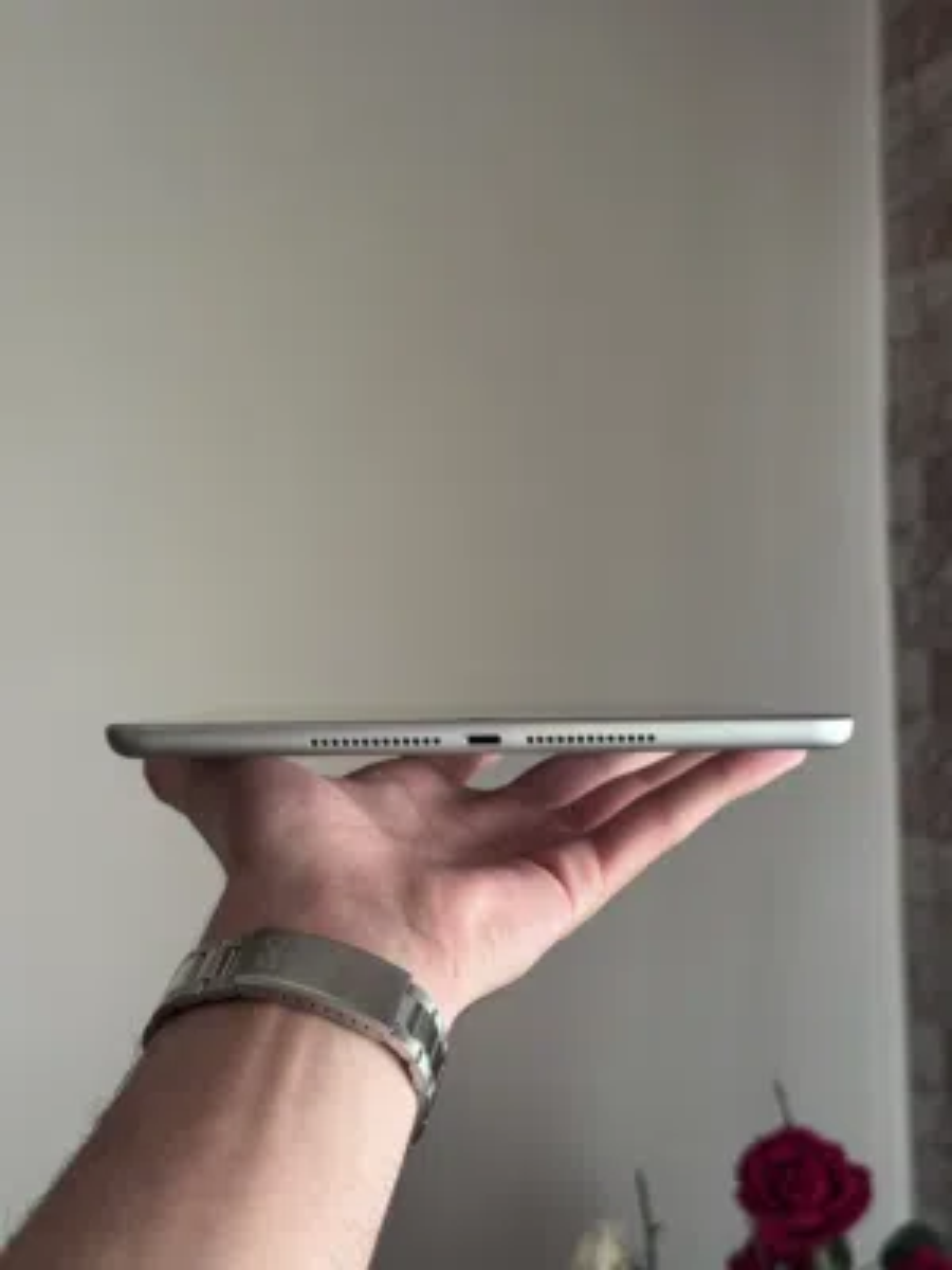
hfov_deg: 30.3
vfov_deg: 39.7
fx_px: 1760
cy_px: 635
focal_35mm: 48
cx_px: 476
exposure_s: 1/60
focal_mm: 6.76
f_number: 1.78
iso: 200
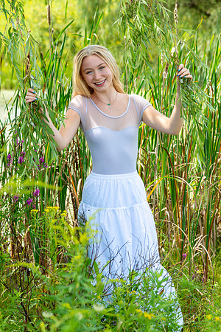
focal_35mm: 120
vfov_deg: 17.1
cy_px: 166
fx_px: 1105
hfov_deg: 11.4
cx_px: 110
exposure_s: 1/320
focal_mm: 120
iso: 160
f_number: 6.3
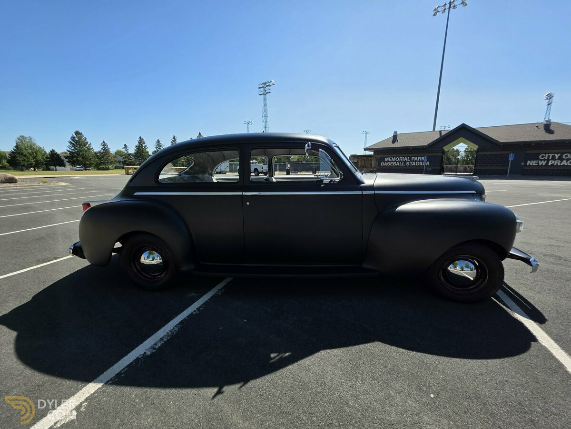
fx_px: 214
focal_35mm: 13
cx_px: 286
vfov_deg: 89.9
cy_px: 214
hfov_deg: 106.2
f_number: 1.9
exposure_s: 1/1588
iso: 40
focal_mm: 2.2
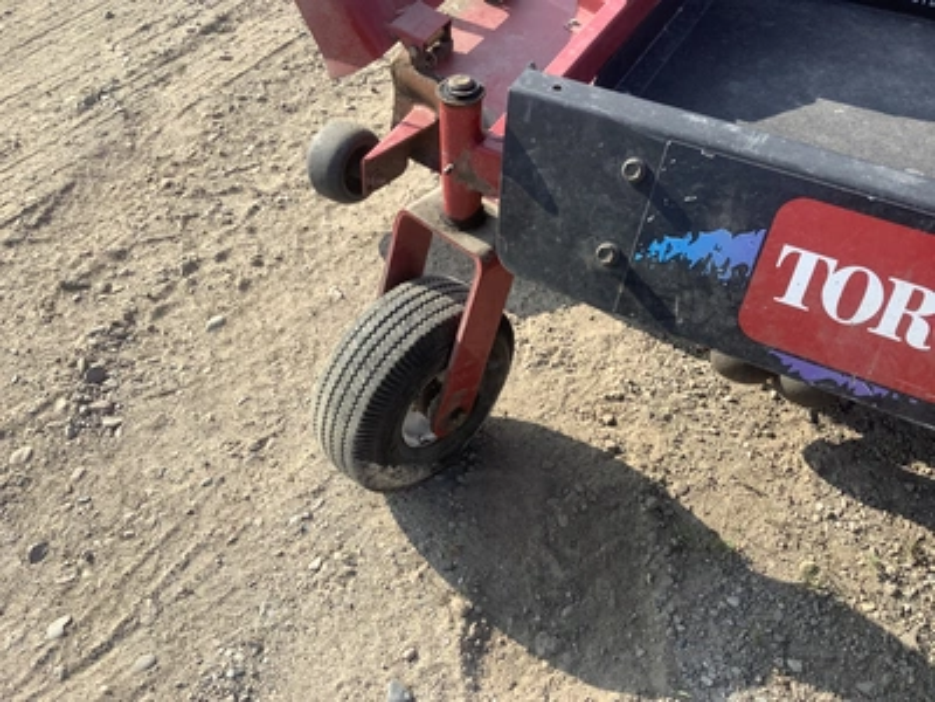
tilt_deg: -48.9
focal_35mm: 31
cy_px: 351
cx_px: 468
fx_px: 837
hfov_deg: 58.4
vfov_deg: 45.4
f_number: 2.4
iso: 25
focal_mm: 3.3
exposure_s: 1/578
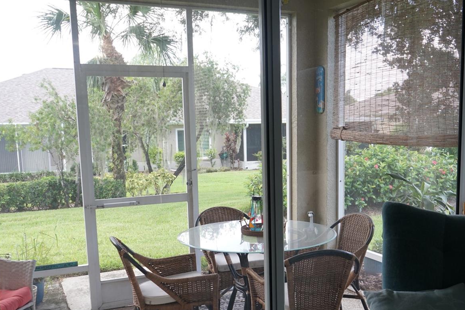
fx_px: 517
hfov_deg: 48.4
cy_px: 201
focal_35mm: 40
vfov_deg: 33.2
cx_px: 259
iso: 640
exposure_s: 1/60
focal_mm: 29
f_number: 6.3
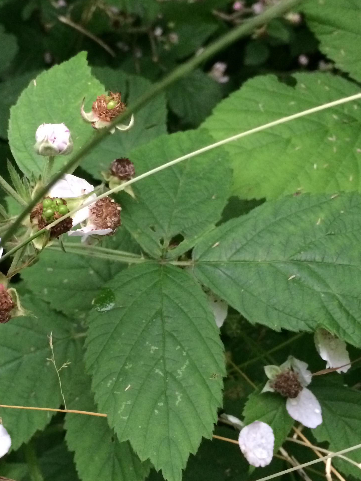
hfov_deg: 29.3
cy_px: 233
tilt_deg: -56.7
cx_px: 96
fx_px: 681
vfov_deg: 38.9
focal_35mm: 49
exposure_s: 1/17
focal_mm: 4.15
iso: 320
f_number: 2.2
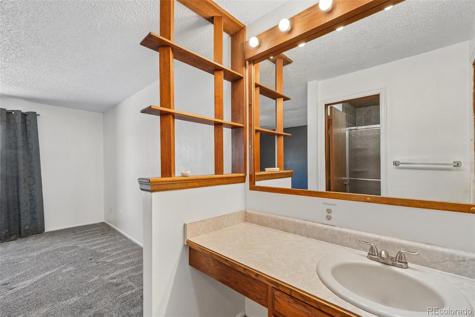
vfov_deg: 77.3
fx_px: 198
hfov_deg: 100.4
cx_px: 238
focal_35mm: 15
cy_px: 158
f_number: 8
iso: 800
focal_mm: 10
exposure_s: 1/8
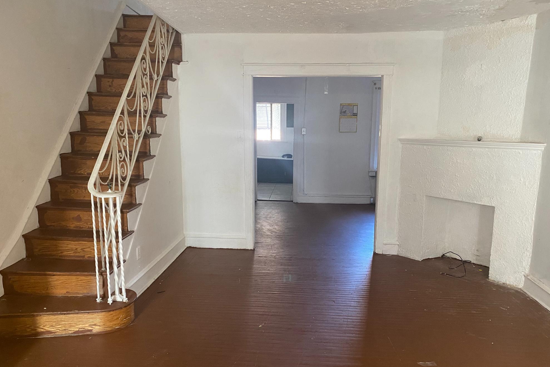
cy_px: 205
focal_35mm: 28
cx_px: 271
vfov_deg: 46.3
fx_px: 428
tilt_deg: -10.6
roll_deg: -0.8
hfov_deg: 65.5
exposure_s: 1/60
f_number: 1.8
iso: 320
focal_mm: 4.25
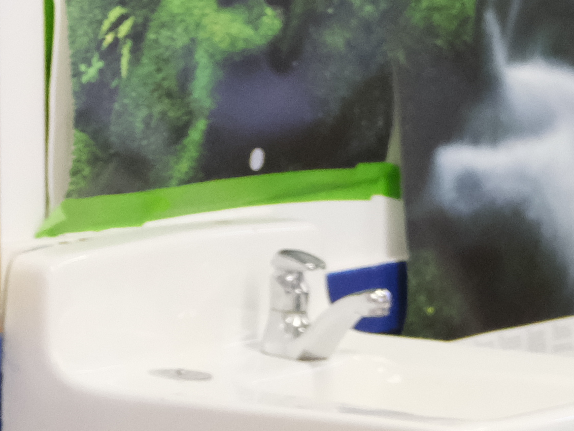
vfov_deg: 4.7
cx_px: 1414
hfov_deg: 6.0
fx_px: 5190
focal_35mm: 313
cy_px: 712
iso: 3200
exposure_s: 1/110
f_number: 3.6
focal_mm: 39
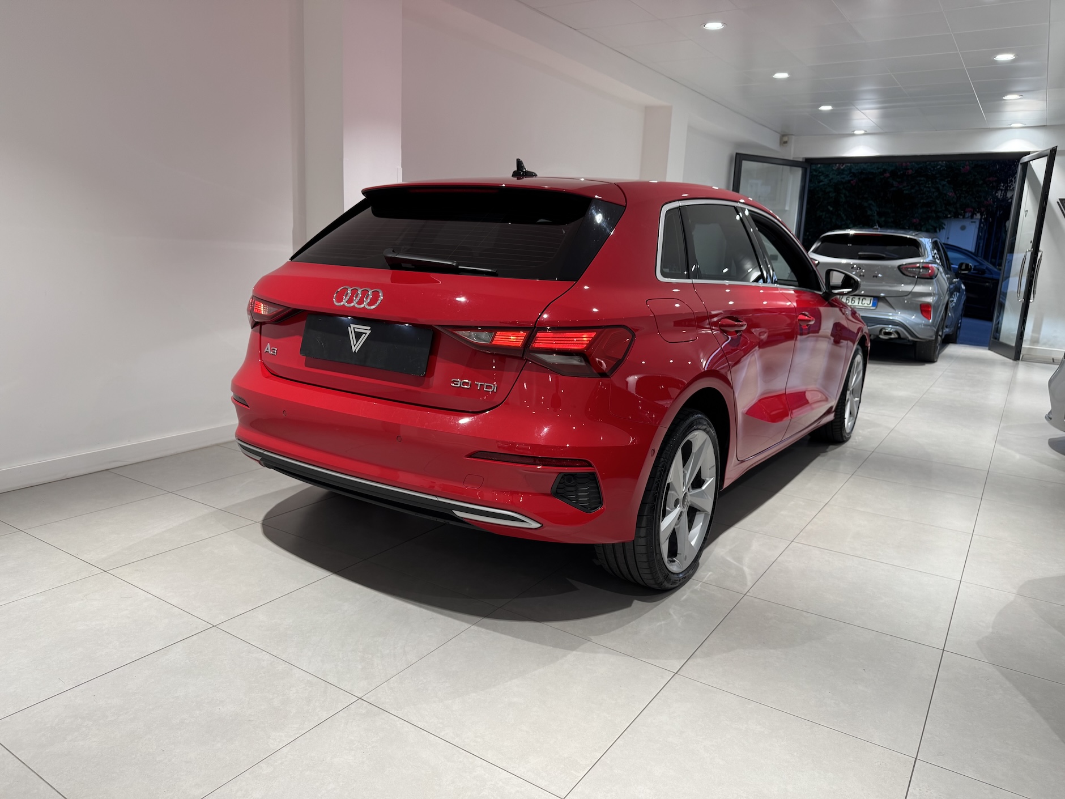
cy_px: 400
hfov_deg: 71.6
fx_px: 738
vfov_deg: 56.8
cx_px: 532
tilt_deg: -11.8
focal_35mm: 24
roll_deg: -2.1
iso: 80
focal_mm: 6.76
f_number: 1.78
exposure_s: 1/100
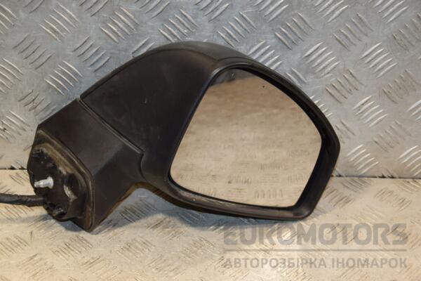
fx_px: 842
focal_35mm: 72
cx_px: 210
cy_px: 140
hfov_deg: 28.1
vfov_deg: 18.9
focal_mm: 48
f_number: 4.8
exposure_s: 1/200
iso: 800
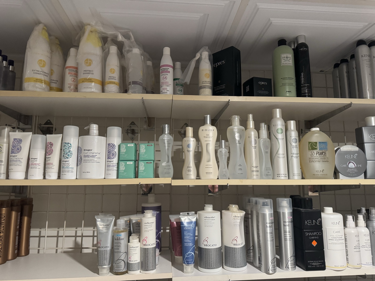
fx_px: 260
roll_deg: -0.2
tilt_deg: +8.4
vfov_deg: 56.8
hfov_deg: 71.6
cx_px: 188
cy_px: 140
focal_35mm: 24
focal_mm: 6.76
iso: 800
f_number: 1.78
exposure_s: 1/60
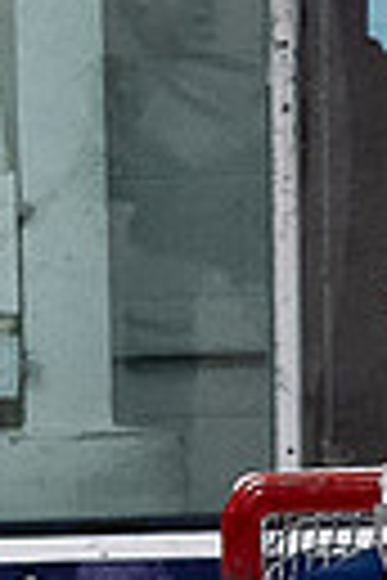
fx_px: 26217
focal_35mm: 1626
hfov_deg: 0.8
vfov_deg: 1.3
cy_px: 808
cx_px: 413
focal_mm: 105
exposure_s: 1/800
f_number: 3.5
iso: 1800
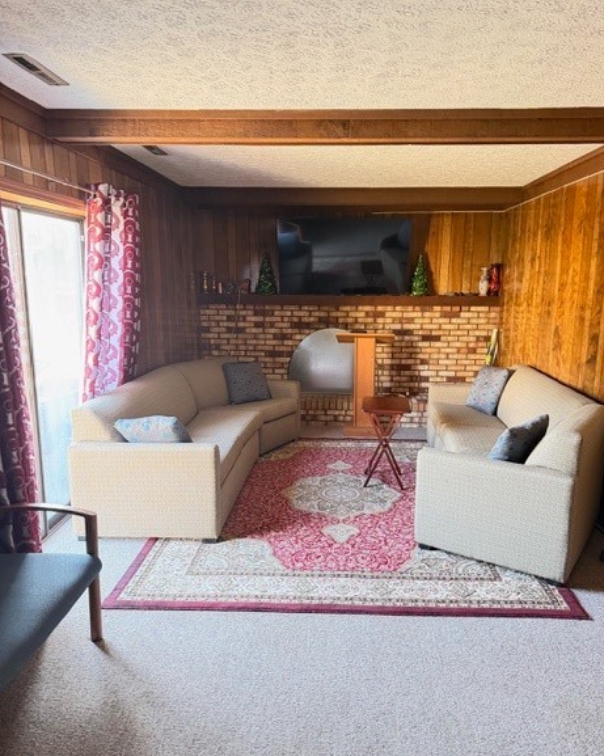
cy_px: 393
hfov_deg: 54.9
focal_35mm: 26
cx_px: 313
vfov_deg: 66.0
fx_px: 581
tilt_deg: -11.0
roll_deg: +0.2
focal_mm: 6.76
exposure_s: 1/50
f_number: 1.78
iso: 800
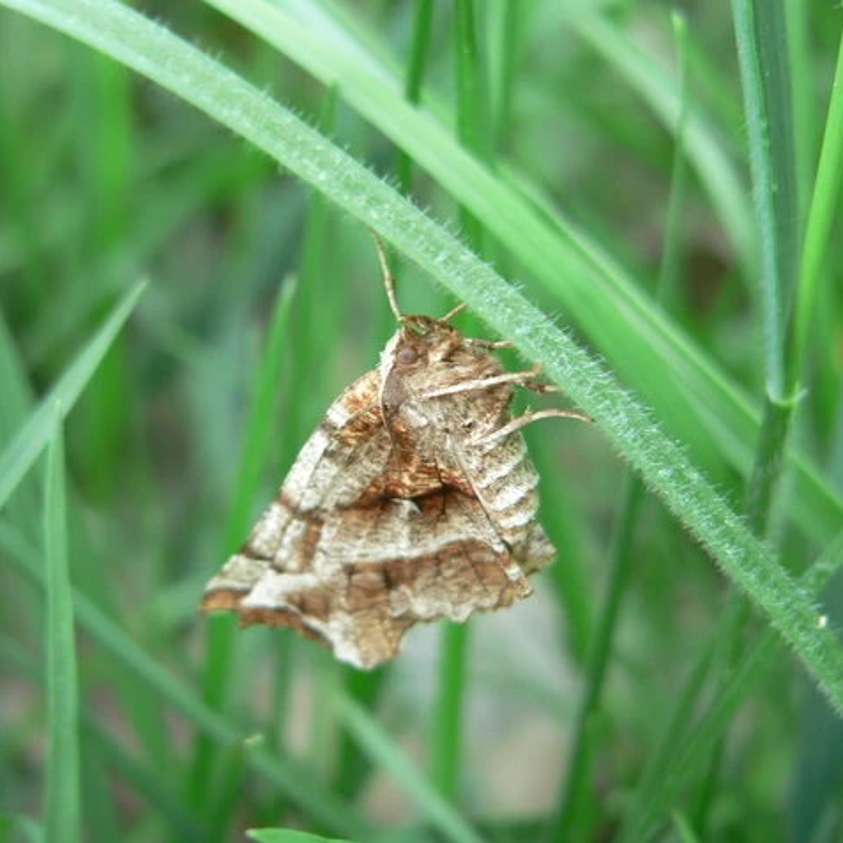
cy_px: 421
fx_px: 2287
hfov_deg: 20.9
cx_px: 330
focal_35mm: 83
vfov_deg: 20.9
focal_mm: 11.6
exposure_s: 1/8
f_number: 2.8
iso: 100
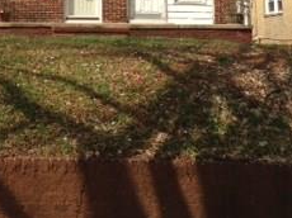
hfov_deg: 21.1
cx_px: 56
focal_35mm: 92
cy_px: -58
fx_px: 775
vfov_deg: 15.3
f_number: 2.4
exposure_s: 1/2008
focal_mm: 4.12
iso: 50
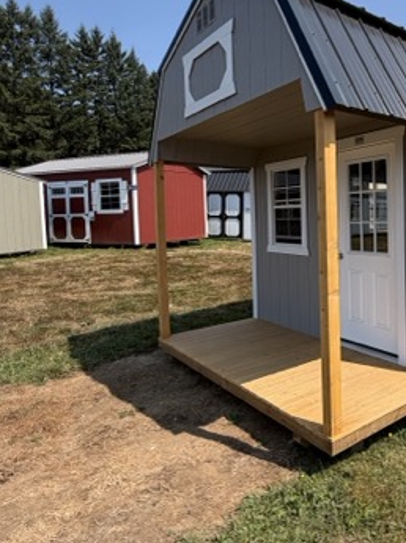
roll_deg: +1.5
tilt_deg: +2.1
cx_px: 368
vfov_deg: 66.9
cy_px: 228
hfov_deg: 47.4
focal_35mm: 26
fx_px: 407
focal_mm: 2.22
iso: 25
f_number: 2.2
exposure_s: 1/770
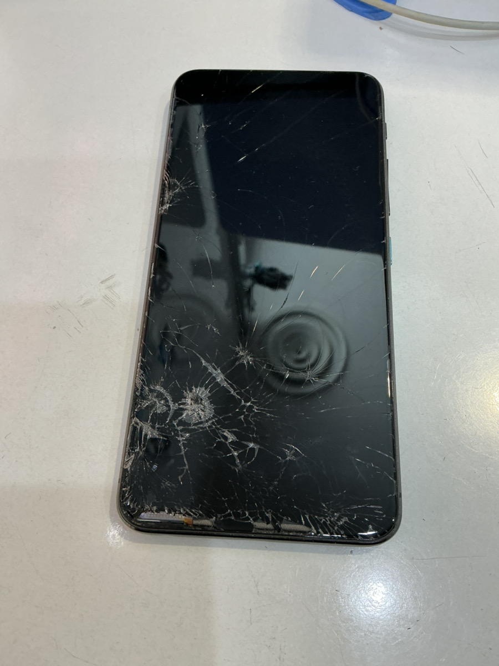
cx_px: 250
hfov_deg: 48.2
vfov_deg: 61.7
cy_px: 333
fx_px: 557
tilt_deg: -67.7
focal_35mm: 29
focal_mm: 3
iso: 64
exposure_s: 1/100
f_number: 1.8
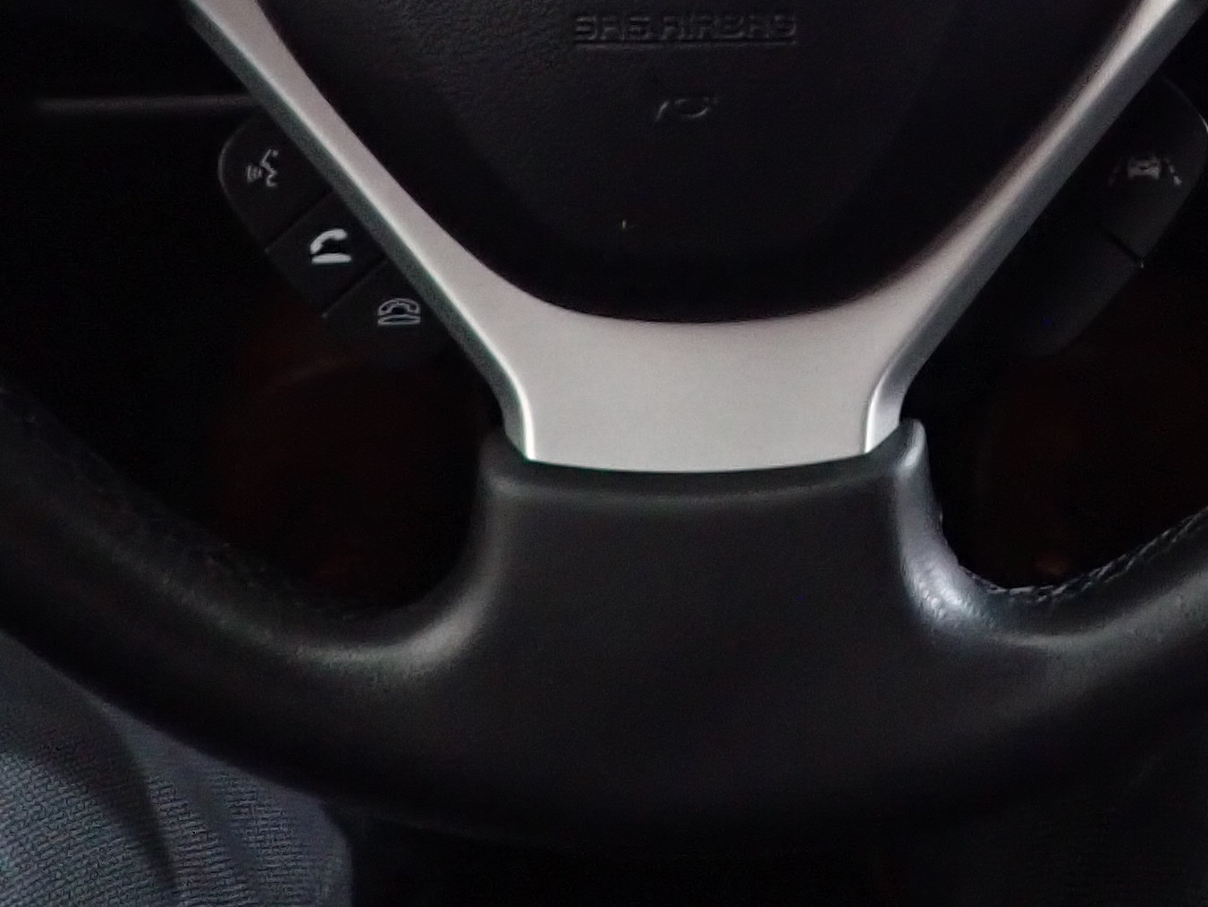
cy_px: -305
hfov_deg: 25.8
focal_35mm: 74
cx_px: 988
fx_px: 2583
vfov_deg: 18.4
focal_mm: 4.5
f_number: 2
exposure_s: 1/30
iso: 500
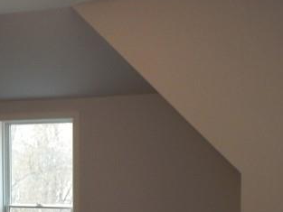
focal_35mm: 72
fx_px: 589
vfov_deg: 19.5
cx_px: -2
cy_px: 238
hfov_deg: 25.6
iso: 125
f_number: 3
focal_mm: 4
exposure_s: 1/30
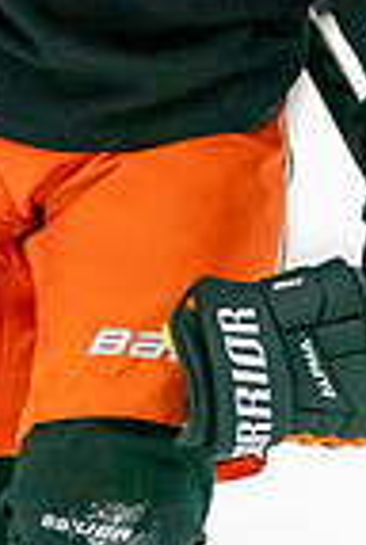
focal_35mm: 692
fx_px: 10501
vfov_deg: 3.0
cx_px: 118
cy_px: -259
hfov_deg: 2.0
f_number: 2.8
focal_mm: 147
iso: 3200
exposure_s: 1/1250
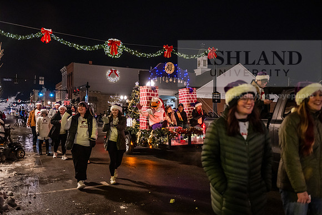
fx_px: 313
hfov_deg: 54.4
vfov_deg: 37.9
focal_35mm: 35
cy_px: 108
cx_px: 161
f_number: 2.8
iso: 4000
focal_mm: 35
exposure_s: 1/160
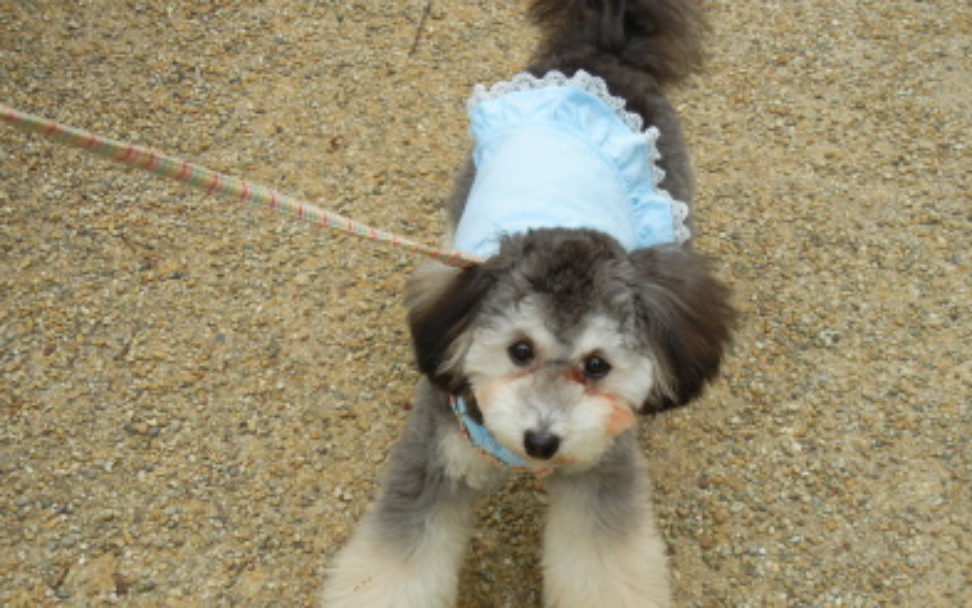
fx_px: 2200
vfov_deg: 15.7
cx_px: 485
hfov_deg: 24.9
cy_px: 311
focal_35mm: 83
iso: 160
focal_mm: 13.9
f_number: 4.3
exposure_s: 1/540
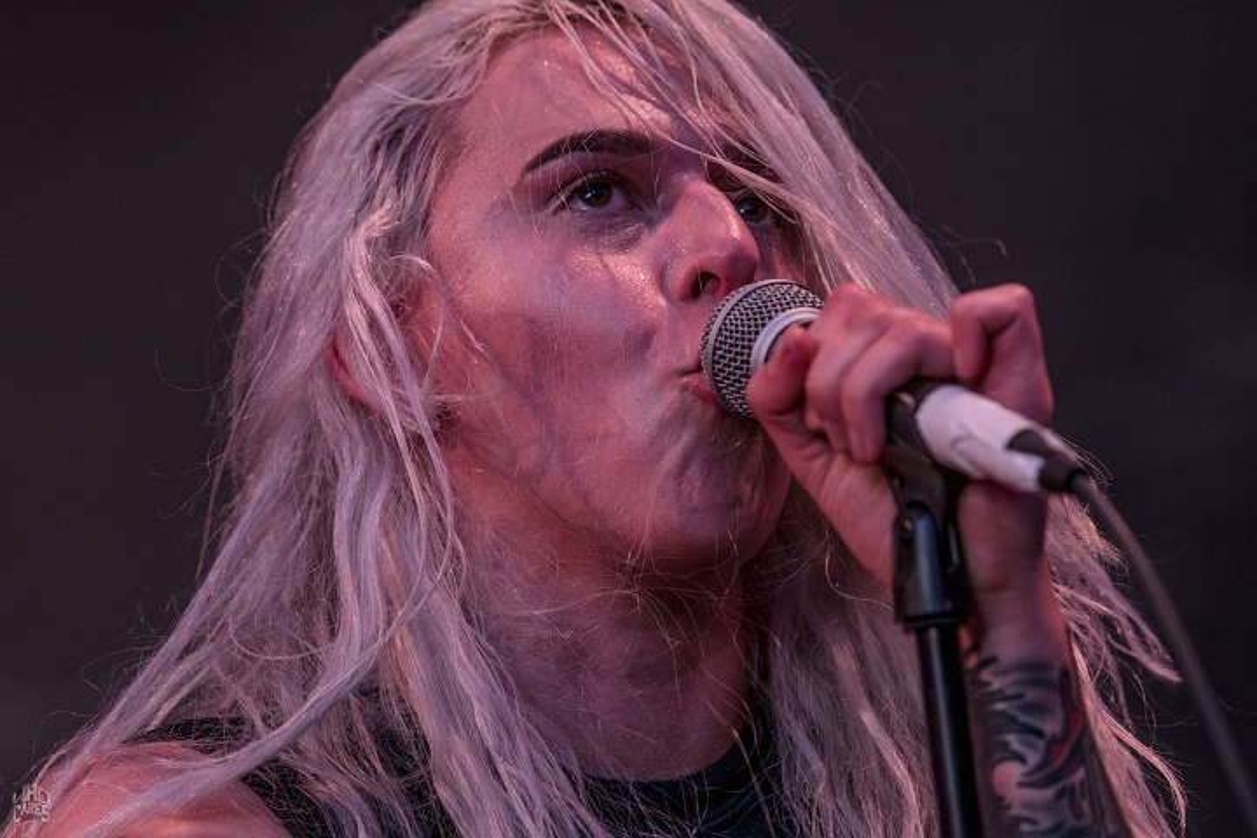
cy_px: 419
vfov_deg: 6.1
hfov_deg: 9.1
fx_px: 7856
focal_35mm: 225
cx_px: 628
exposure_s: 1/100
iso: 640
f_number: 2.8
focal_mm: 150
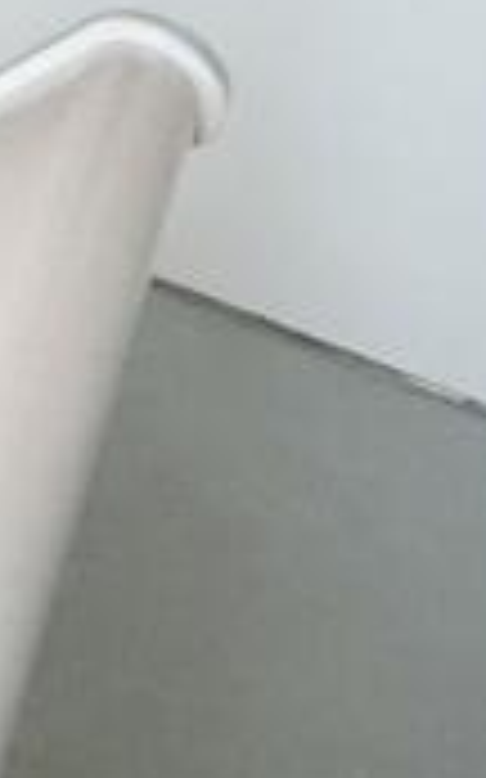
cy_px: -922
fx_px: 1866
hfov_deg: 7.8
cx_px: -1534
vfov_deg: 16.0
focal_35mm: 88
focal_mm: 2.22
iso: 320
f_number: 2.2
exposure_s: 1/74
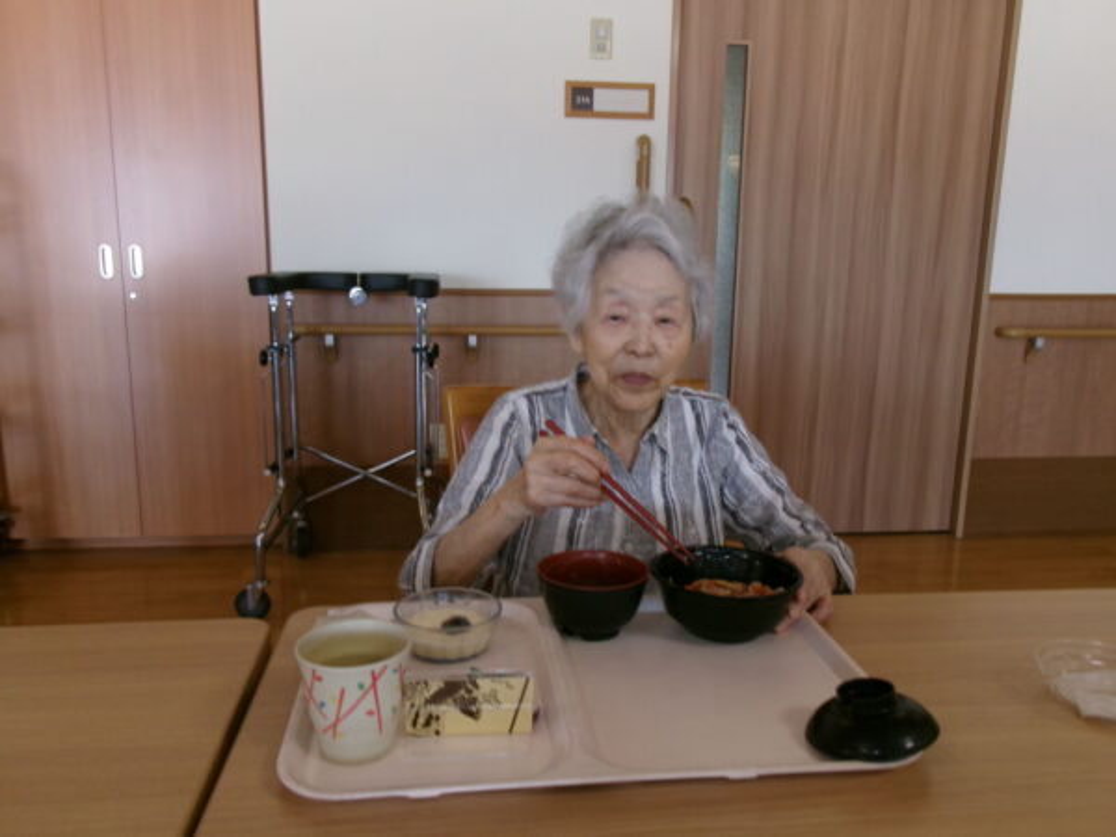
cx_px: 558
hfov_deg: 63.4
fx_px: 903
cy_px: 418
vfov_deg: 49.7
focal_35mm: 28
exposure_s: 1/34
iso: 147
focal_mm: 5.1
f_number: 3.9
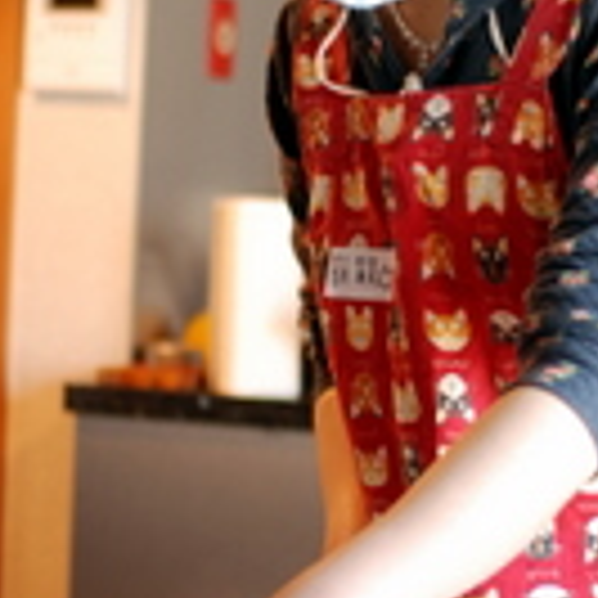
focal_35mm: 115
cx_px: 373
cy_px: 270
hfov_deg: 15.1
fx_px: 2248
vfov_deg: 15.2
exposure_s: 1/50
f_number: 1.8
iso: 125
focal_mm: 30
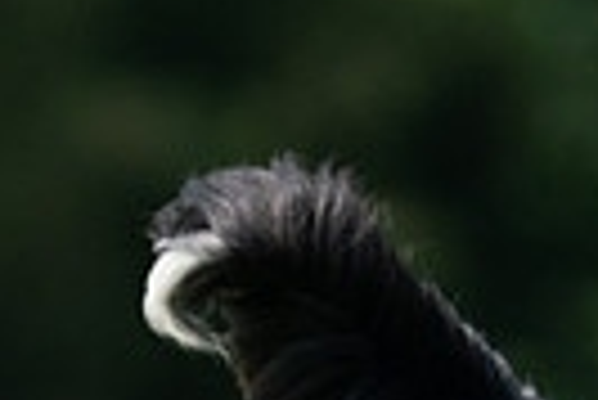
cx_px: 135
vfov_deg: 0.6
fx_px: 36285
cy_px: 798
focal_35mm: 2182
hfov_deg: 0.9
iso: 1600
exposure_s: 1/4000
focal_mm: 500
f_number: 6.3
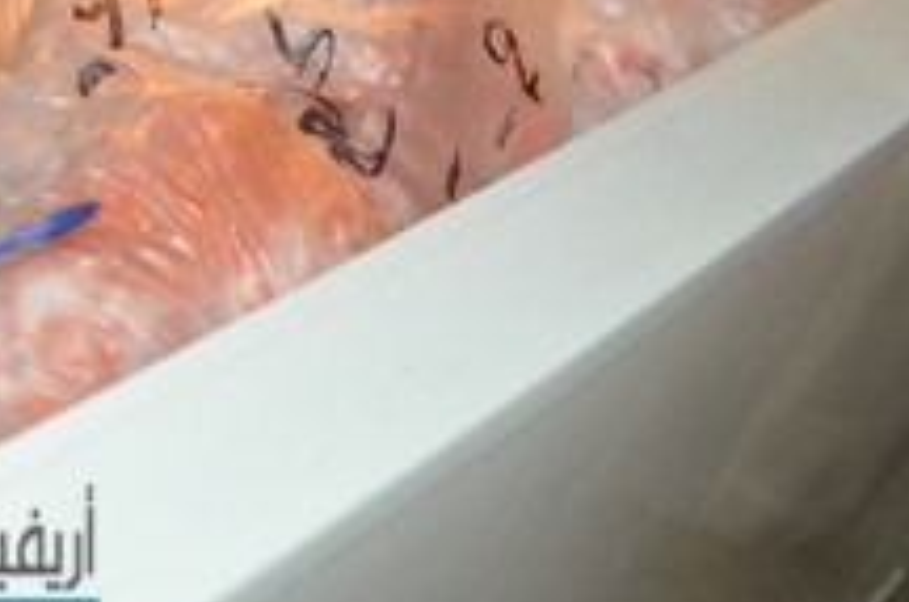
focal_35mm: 80
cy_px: -53
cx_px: -168
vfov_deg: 16.5
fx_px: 2016
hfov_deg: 23.4
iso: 800
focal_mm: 18
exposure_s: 1/60
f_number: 3.5
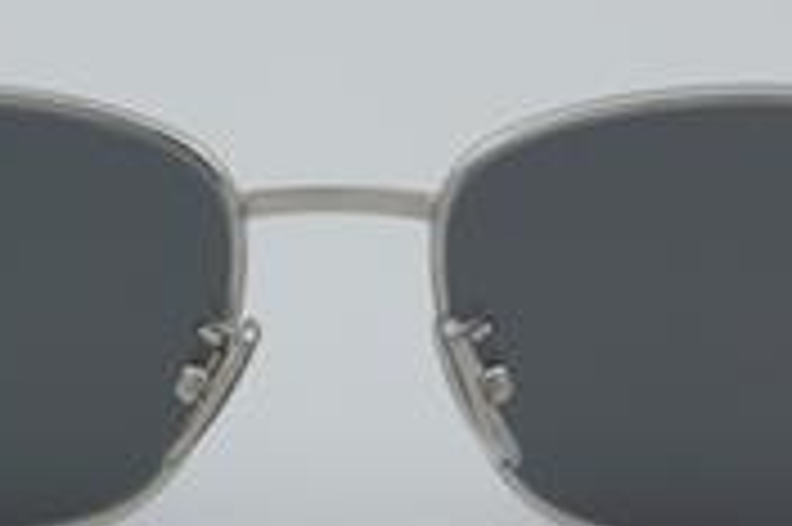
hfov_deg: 11.0
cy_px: 261
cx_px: 342
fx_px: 4113
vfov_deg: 7.3
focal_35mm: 187
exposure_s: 1/4
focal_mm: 55
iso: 100
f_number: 32
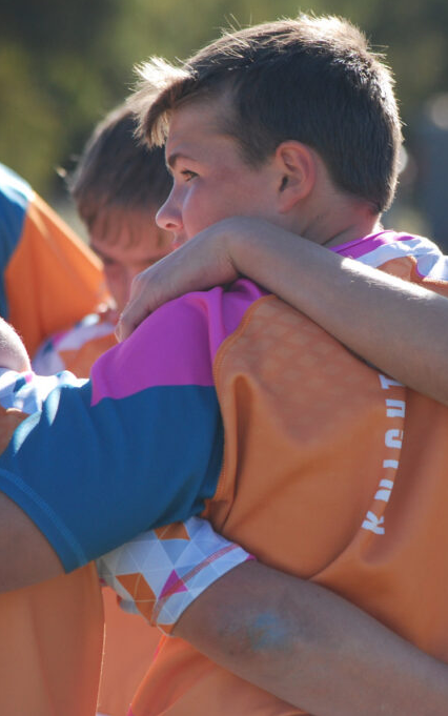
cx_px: 402
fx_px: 7633
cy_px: 357
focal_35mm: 391
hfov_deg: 3.4
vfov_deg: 5.4
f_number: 5
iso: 280
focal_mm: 170
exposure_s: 1/500
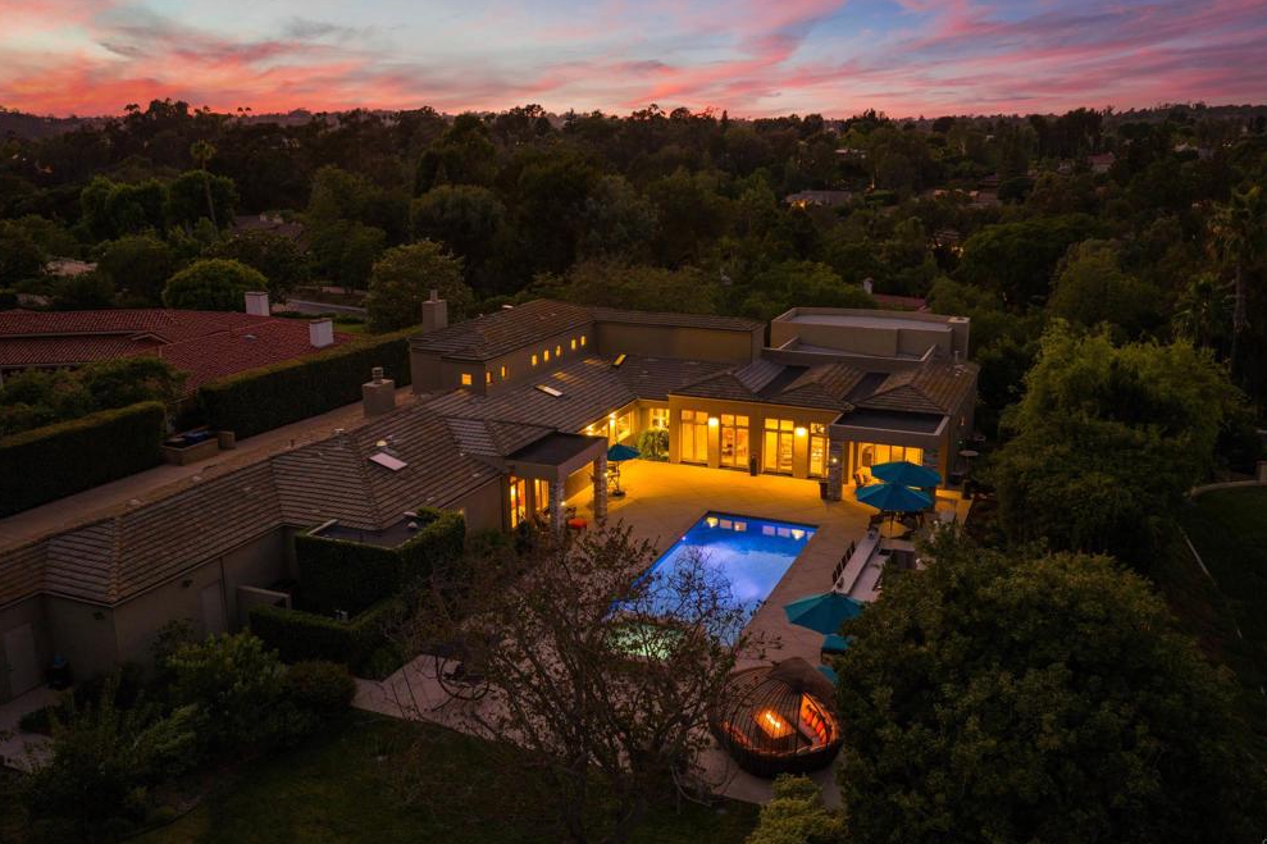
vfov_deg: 44.9
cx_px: 648
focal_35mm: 29
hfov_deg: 63.7
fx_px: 1020
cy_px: 412
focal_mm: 14.45
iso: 800
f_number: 2
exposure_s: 1/13
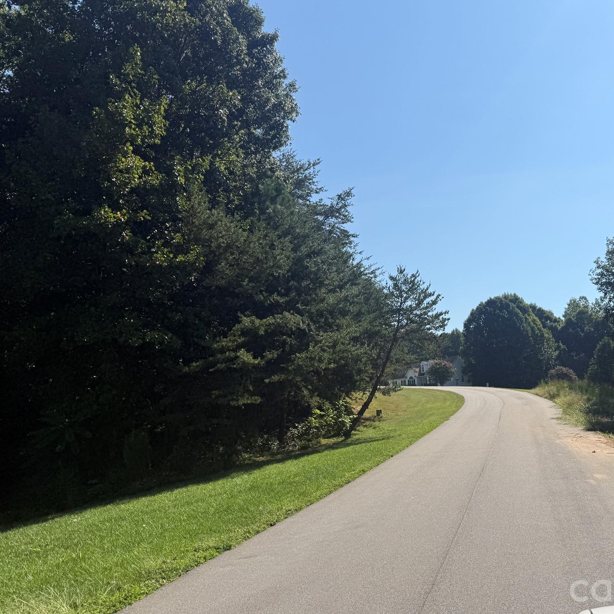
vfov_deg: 55.6
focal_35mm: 29
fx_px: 582
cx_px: 397
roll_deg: +4.4
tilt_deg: +7.2
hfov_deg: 54.8
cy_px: 307
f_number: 1.78
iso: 80
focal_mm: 6.76
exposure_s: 1/6711
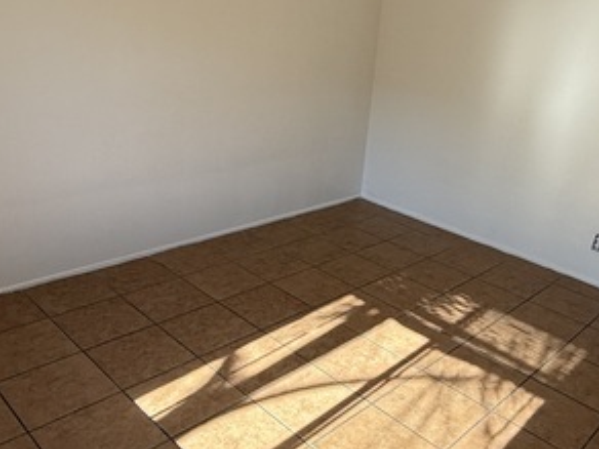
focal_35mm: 32
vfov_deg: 43.8
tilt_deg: -26.3
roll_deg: -5.4
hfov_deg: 56.6
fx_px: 554
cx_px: 340
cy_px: 281
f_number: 2.2
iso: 50
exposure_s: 1/328
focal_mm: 2.22
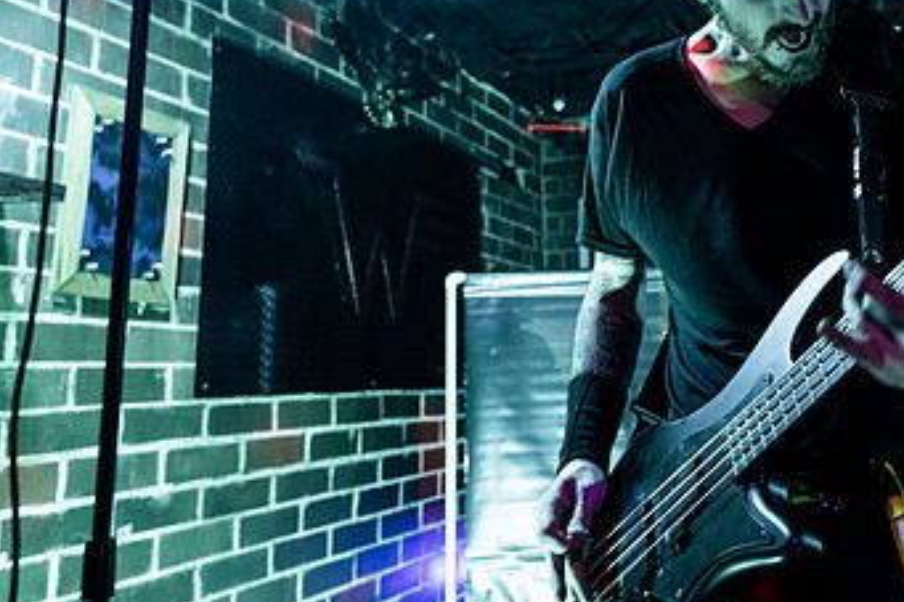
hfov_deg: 49.2
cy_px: 174
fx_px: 954
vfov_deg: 34.5
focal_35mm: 38
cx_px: 652
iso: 1000
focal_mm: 20.3
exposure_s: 1/200
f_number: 2.8
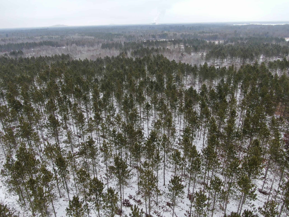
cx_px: 144
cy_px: 108
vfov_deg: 56.8
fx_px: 200
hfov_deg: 71.6
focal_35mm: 24
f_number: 2.8
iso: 100
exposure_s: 1/240
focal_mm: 4.39
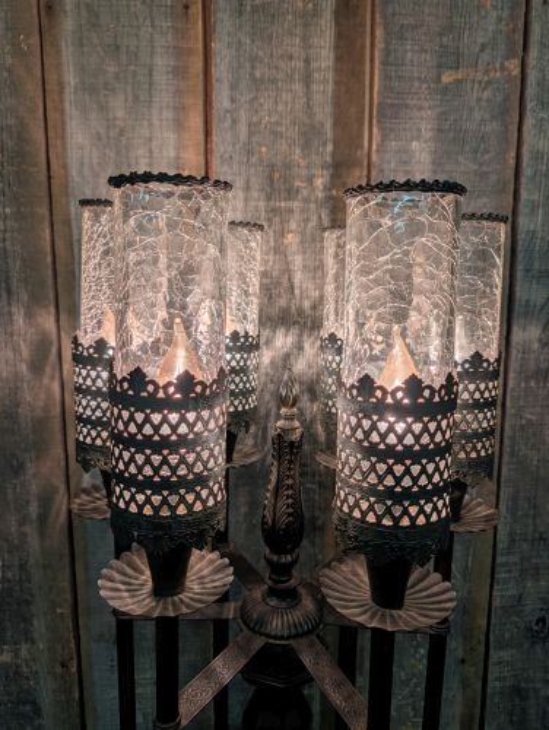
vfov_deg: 71.5
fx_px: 507
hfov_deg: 56.9
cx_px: 274
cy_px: 365
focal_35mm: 24
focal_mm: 6.9
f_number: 1.68
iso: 19
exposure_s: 1/858
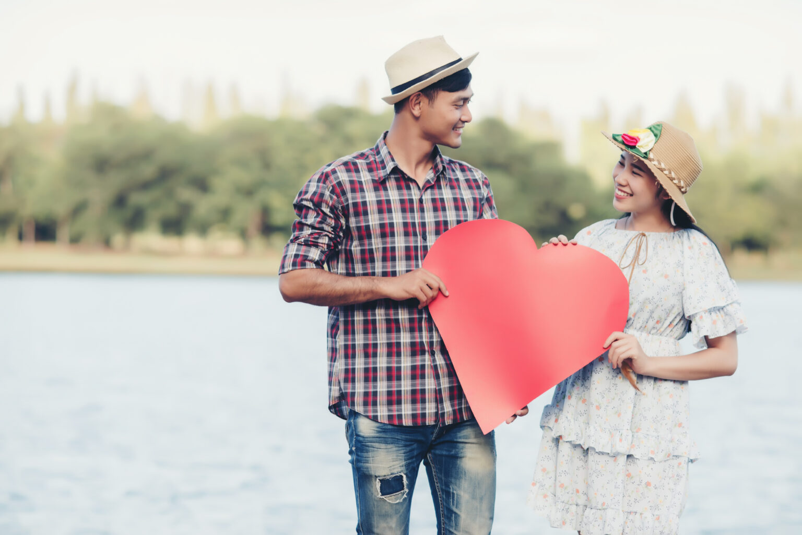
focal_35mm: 135
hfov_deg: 15.2
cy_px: 268
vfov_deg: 10.2
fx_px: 3008
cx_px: 401
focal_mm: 135
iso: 100
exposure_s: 1/250
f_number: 4
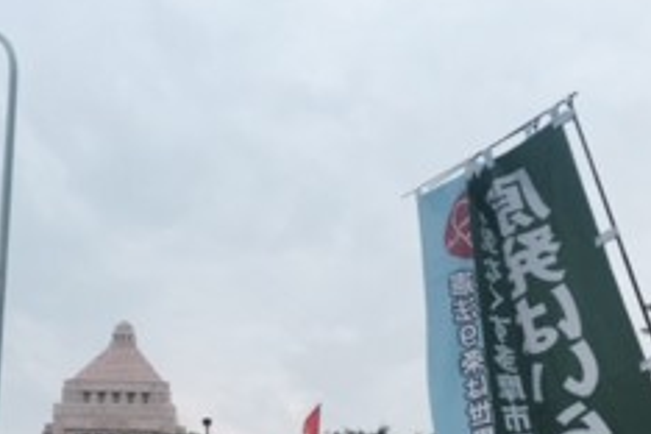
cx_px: 220
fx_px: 1049
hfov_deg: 34.2
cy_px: 451
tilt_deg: +12.1
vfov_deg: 22.3
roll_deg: -3.0
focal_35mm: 58
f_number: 2.2
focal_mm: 4.15
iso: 32
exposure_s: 1/40
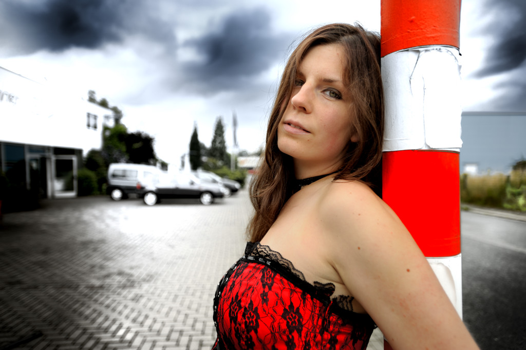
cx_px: 263
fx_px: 365
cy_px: 175
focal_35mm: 25
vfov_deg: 51.2
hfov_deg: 71.6
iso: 200
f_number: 2.8
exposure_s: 1/500
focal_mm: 25
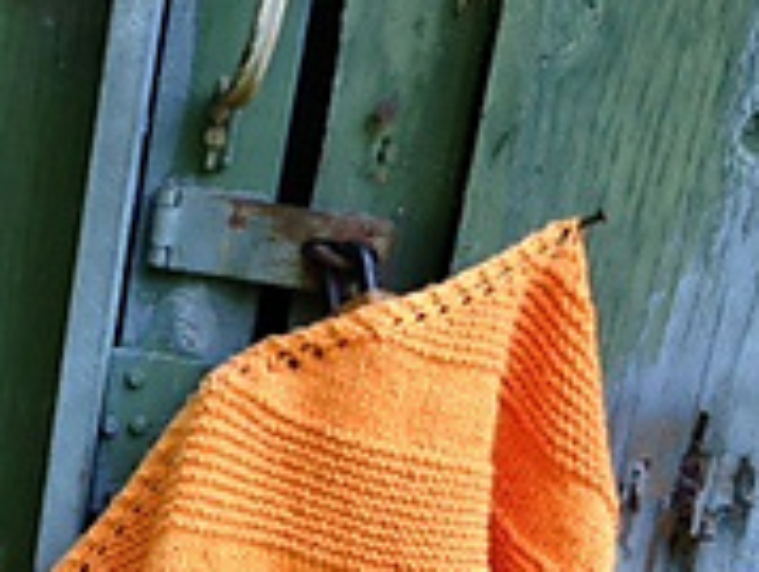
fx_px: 2021
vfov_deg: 15.3
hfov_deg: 20.6
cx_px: -4
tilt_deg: -17.3
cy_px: 752
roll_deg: -7.0
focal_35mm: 92
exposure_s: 1/120
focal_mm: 4.12
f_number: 2.4
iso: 64
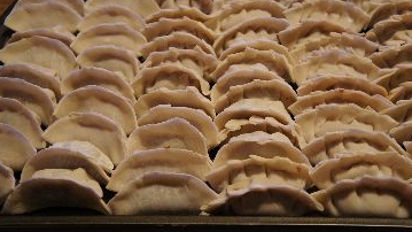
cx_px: 216
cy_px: 102
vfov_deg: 21.4
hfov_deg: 37.2
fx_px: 612
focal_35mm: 56
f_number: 4.5
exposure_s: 1/25
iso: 1600
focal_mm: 32
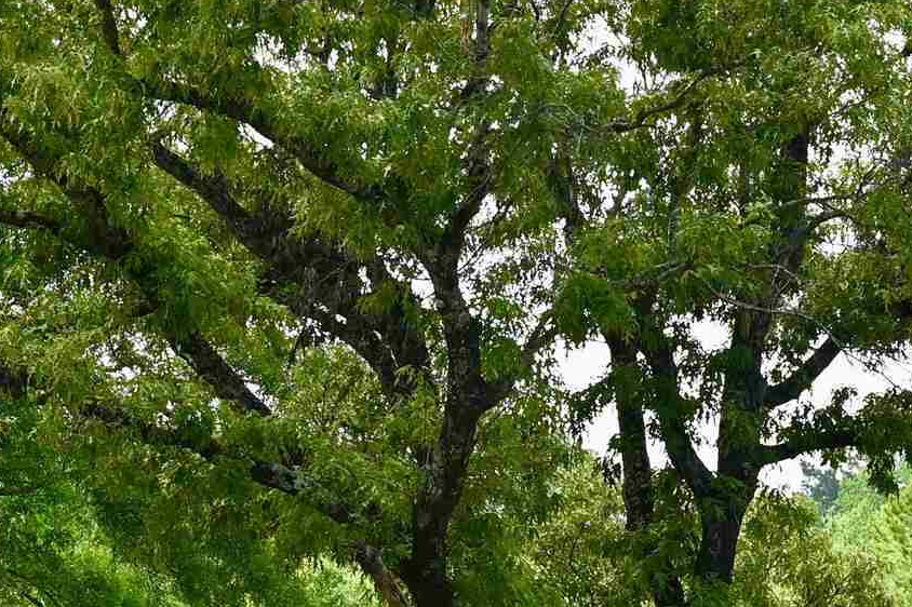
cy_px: 675
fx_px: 4330
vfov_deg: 8.0
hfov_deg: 12.0
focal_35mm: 171
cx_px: 538
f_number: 5.6
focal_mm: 47
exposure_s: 1/250
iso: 180
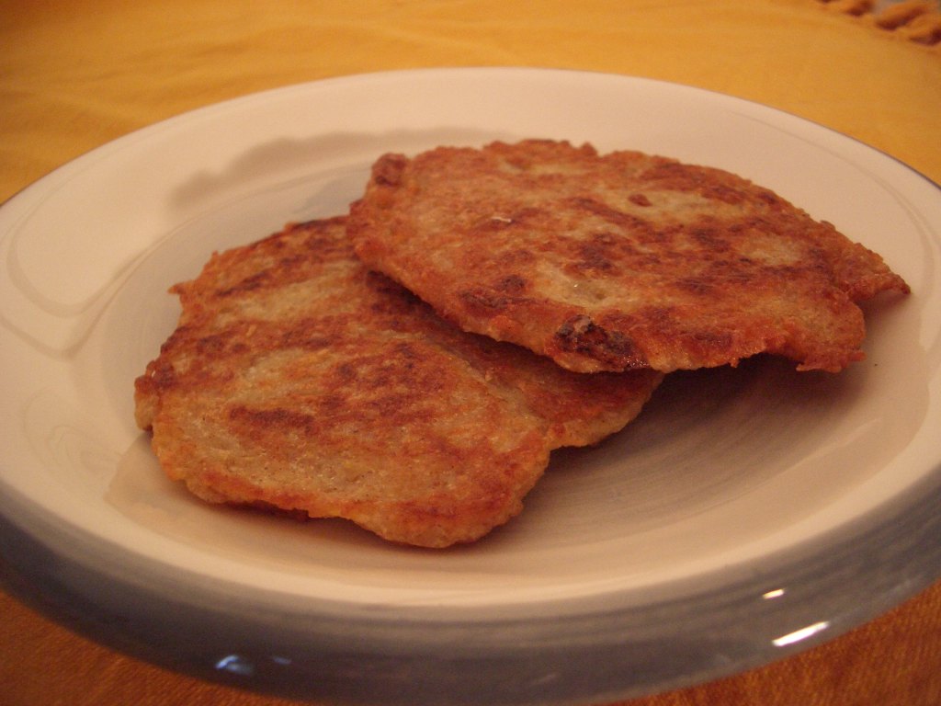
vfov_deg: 40.7
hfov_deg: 52.6
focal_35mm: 35
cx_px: 470
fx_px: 951
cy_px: 353
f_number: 2.6
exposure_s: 1/125
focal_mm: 5.8
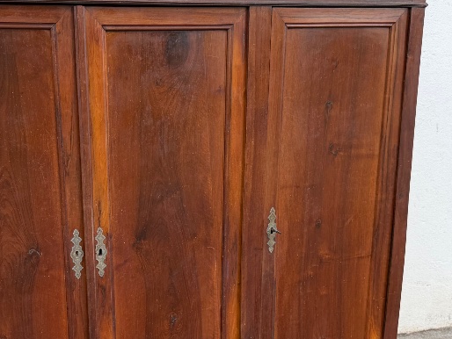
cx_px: 148
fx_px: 732
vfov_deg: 25.7
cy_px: 263
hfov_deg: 34.0
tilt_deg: -14.6
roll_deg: +1.7
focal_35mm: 56
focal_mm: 6.76
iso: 80
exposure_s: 1/433
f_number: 1.78
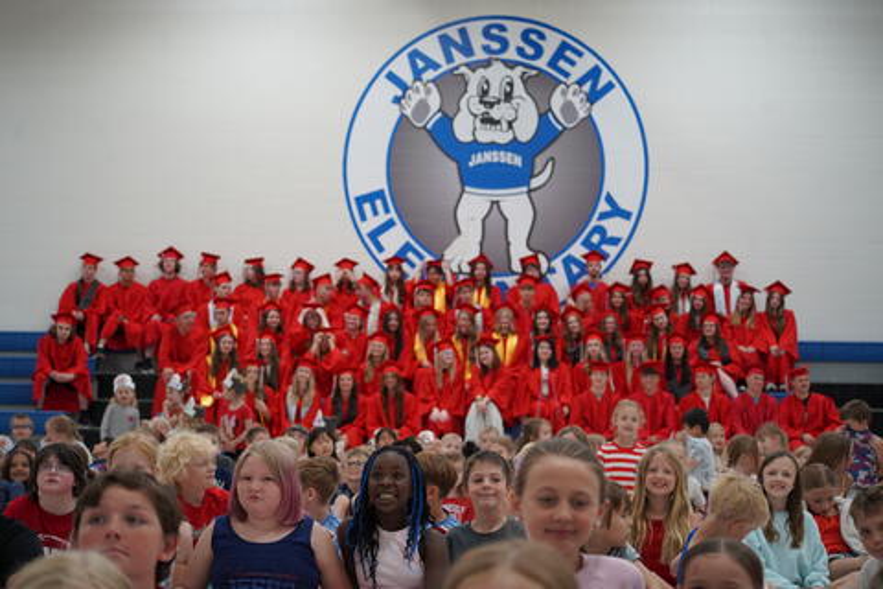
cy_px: 294
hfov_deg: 28.8
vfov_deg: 19.5
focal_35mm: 70
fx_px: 1717
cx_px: 442
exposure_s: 1/160
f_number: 4.5
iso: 2000
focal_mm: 70
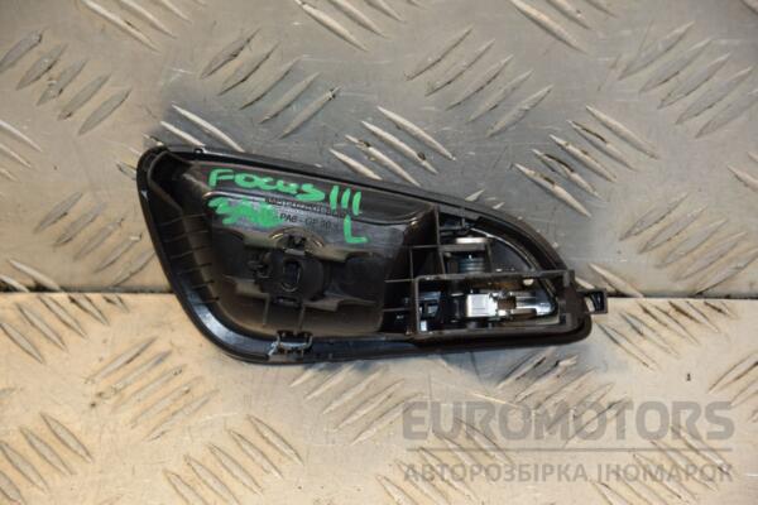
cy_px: 252
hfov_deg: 16.1
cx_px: 379
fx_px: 2684
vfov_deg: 10.8
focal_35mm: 128
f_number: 5.6
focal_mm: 85
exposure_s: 1/160
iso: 800
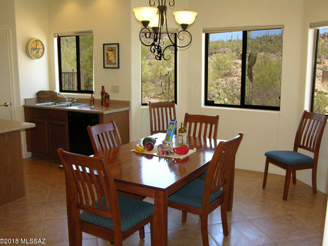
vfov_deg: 39.7
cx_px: 165
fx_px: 341
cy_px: 125
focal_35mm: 36
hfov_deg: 51.3
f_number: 3.5
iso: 50
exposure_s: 1/30
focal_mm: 8.9
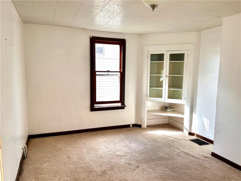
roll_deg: -0.5
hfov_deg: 67.3
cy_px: 90
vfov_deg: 53.1
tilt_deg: -7.0
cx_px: 120
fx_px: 181
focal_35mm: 26
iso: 50
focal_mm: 5.7
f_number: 1.5
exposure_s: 1/166
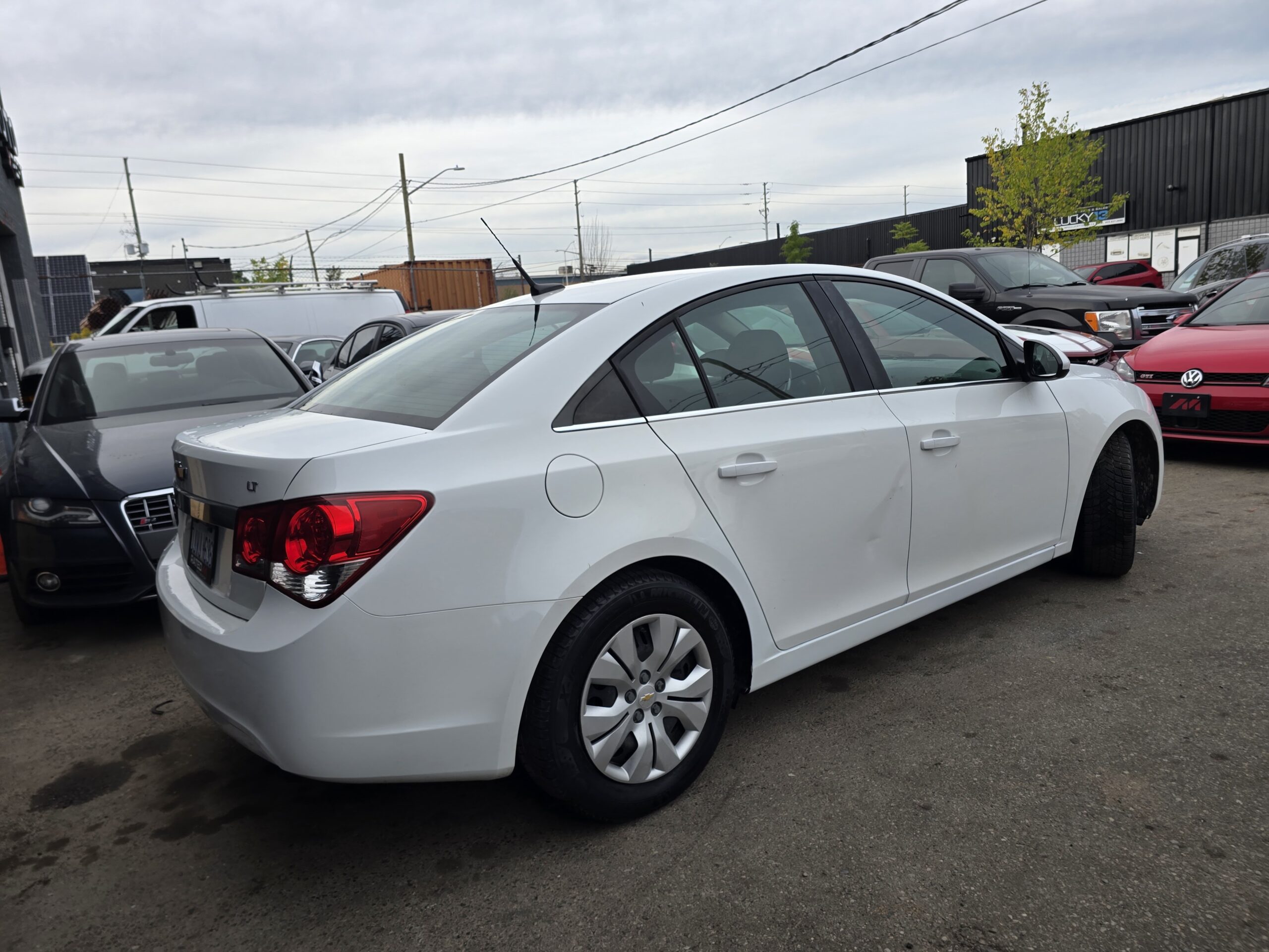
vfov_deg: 58.9
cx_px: 634
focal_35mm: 23
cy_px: 476
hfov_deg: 73.9
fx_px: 843
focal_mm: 6.3
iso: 12
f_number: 1.7
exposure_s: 1/407
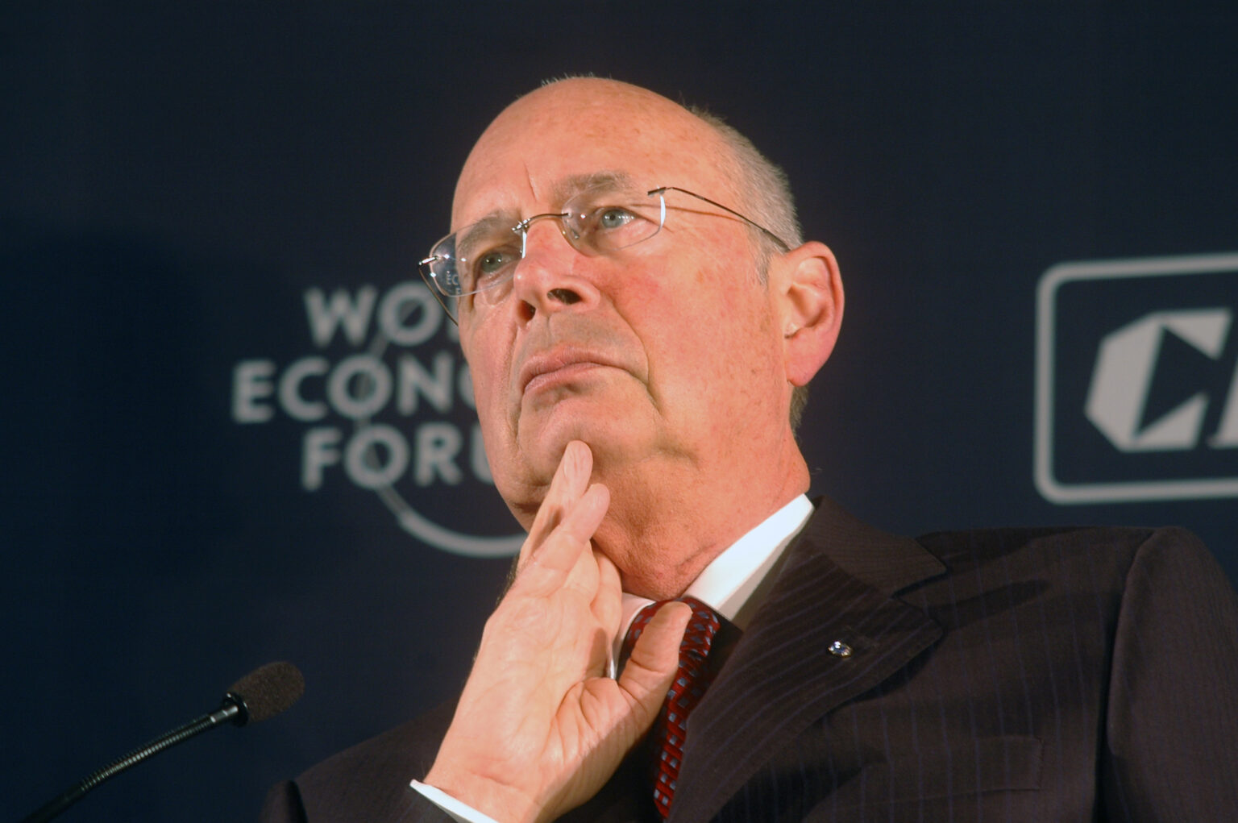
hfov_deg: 10.2
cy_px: 412
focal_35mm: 202
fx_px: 6957
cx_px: 619
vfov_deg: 6.8
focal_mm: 135
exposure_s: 1/10
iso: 400
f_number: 4.5
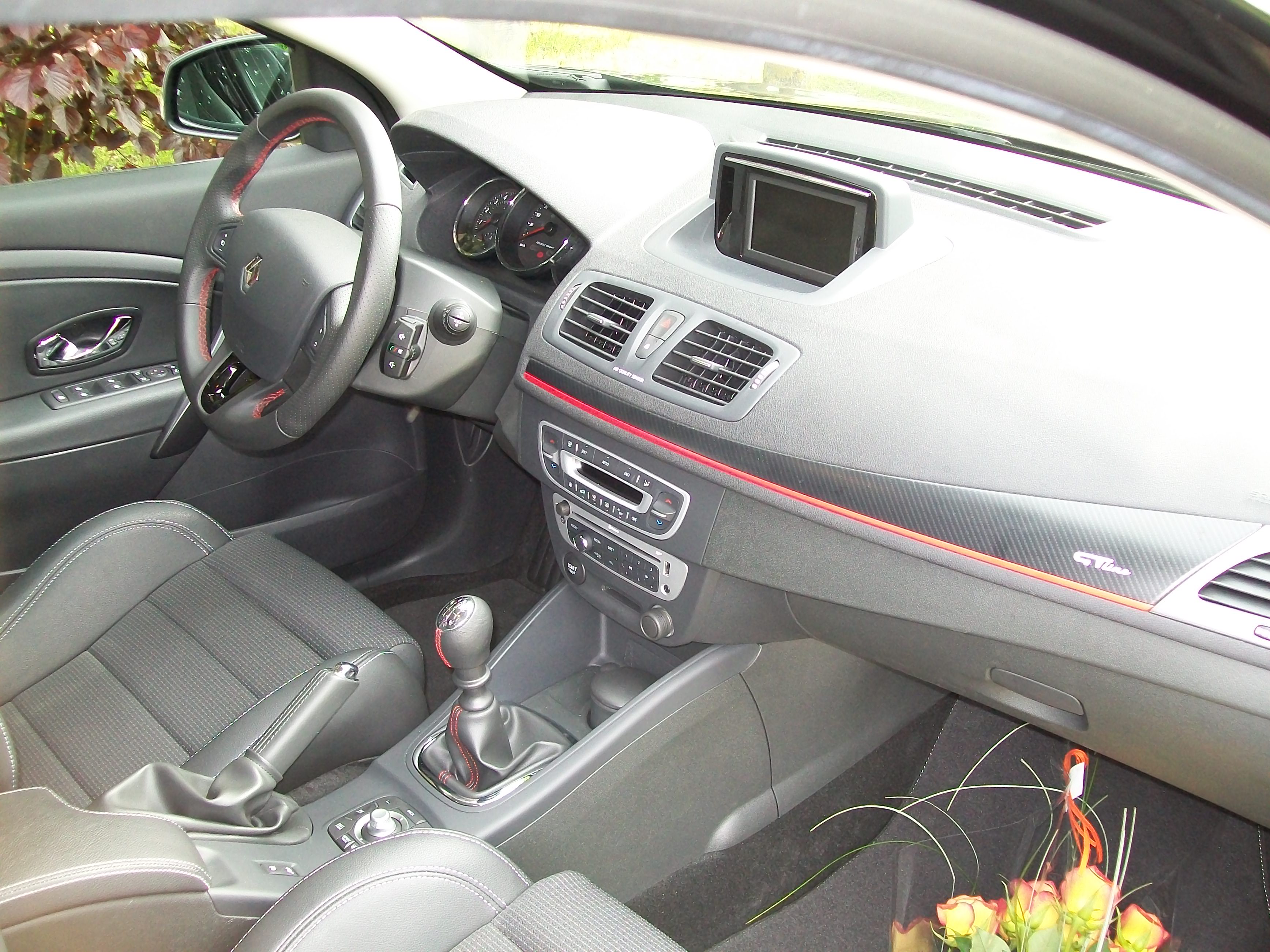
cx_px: 635
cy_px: 476
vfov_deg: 39.7
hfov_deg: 51.4
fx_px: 1321
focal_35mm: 36
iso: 160
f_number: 2.7
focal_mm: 6
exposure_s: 1/60
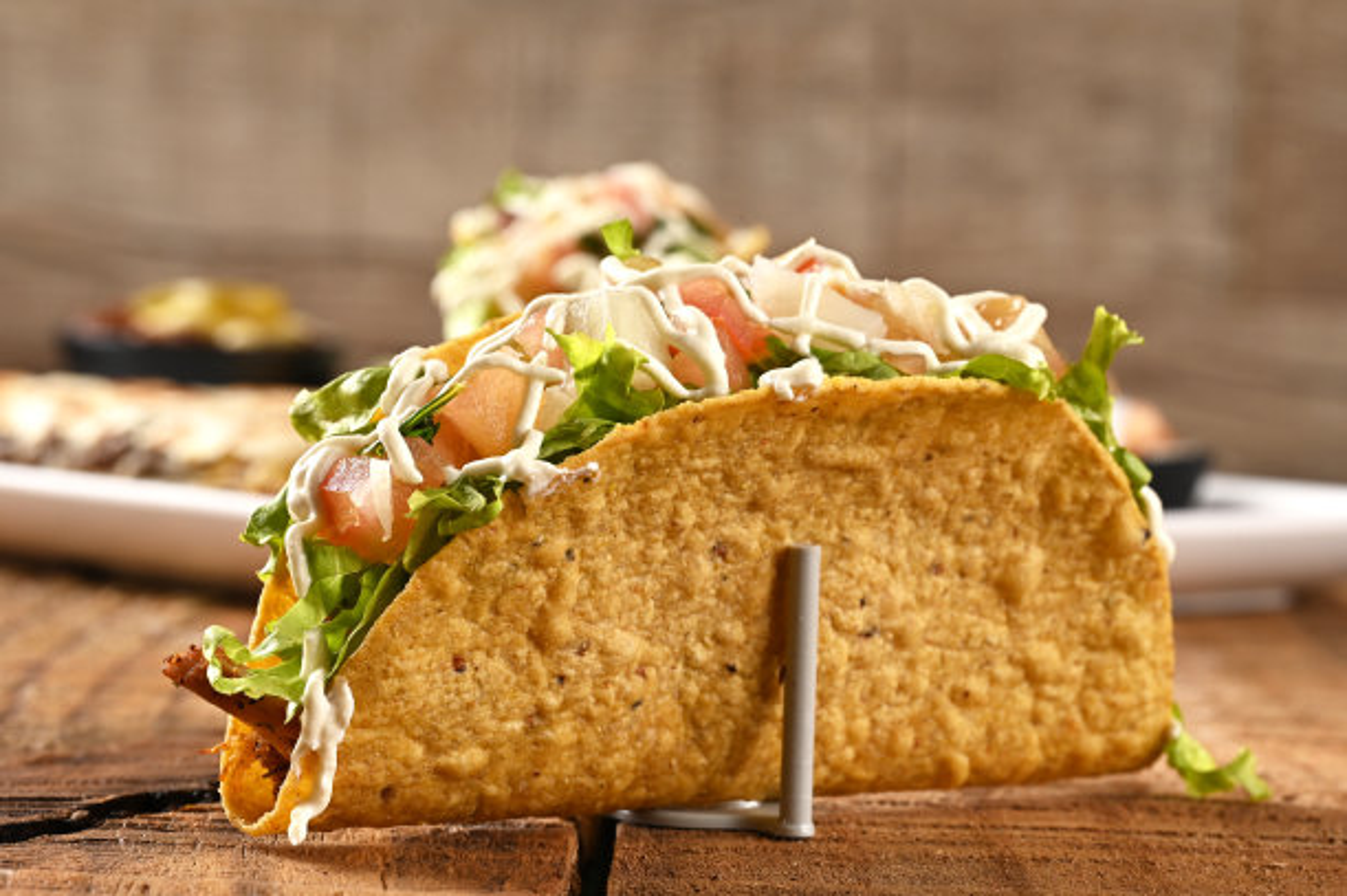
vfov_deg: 13.0
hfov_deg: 19.5
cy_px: 448
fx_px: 3925
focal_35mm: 105
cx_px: 674
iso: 200
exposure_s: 1/100
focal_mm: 105
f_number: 16
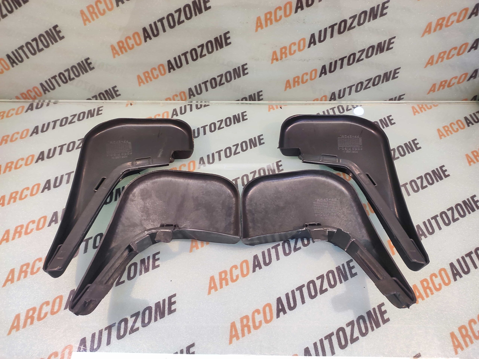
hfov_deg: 91.1
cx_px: 240
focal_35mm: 17
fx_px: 235
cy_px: 180
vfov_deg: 74.7
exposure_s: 1/33
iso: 198
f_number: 1.79
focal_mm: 4.74
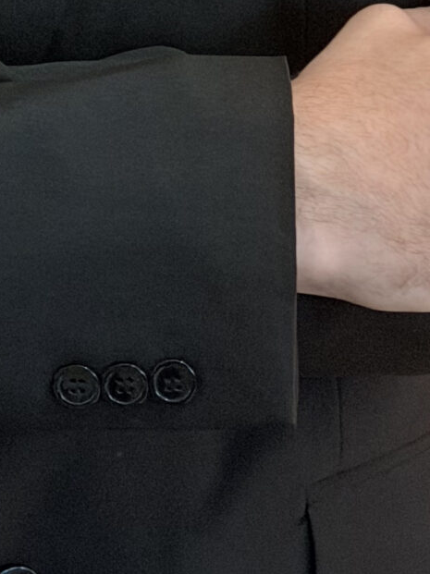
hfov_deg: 7.5
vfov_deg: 9.5
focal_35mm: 198
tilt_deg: -4.7
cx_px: 75
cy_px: -430
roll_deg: -0.3
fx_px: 3283
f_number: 1.78
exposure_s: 1/40
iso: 320
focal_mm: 6.76
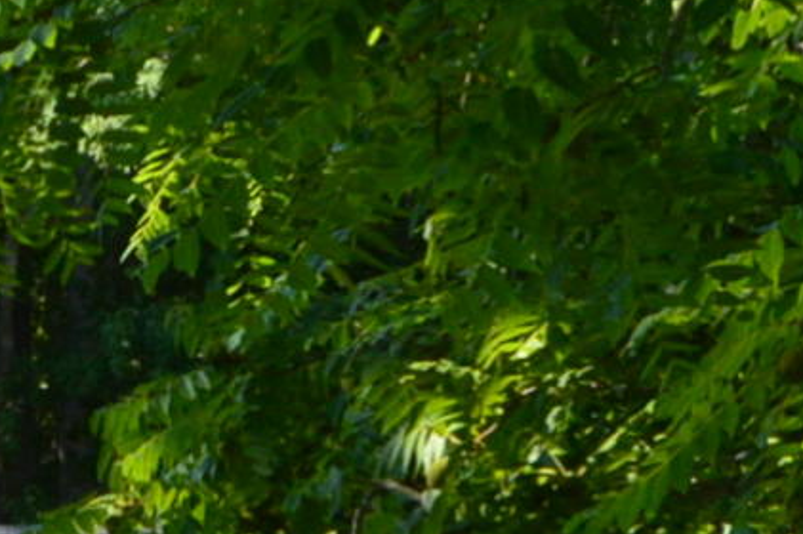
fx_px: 6196
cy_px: 915
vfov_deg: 4.9
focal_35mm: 278
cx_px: -2001
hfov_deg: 6.5
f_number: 9
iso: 400
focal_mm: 26
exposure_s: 1/160
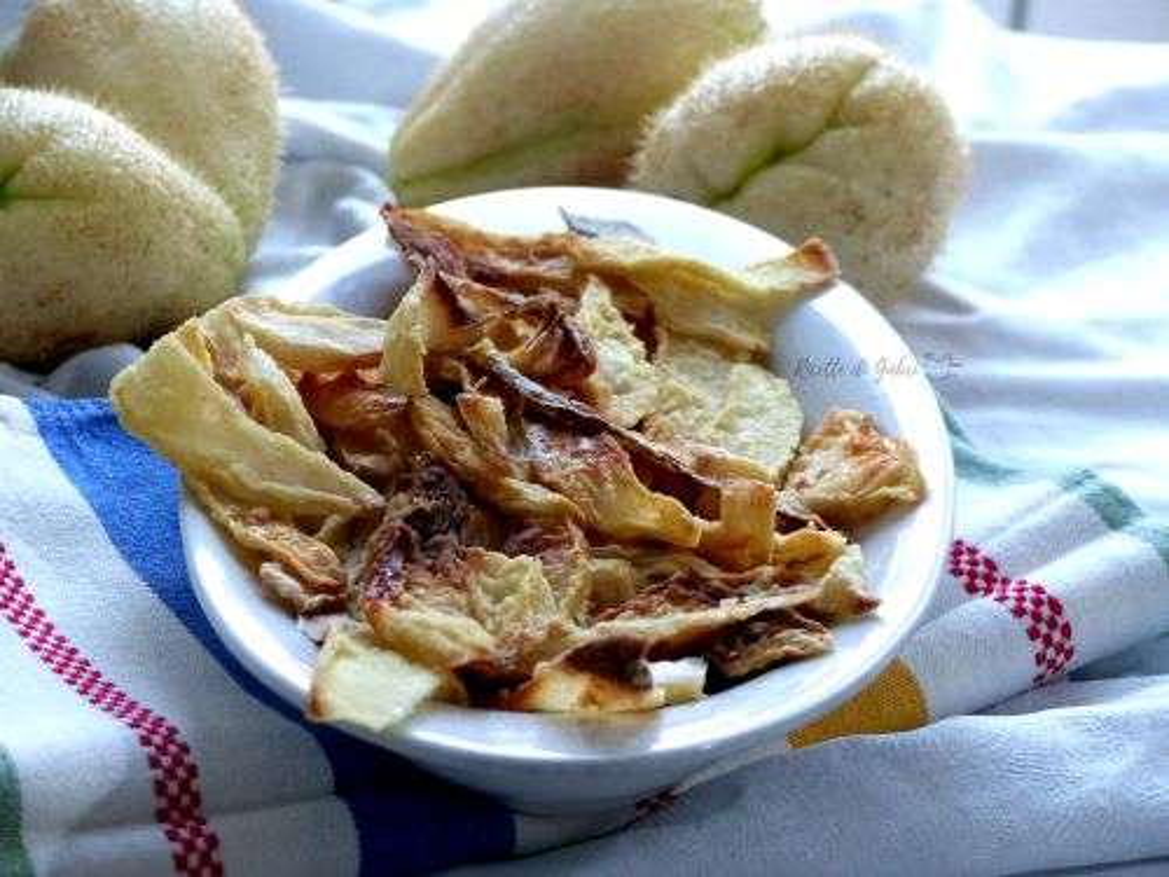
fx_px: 3681
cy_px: 438
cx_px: 584
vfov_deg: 13.6
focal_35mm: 109
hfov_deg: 18.0
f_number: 2.8
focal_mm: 19.6
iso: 400
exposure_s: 1/30
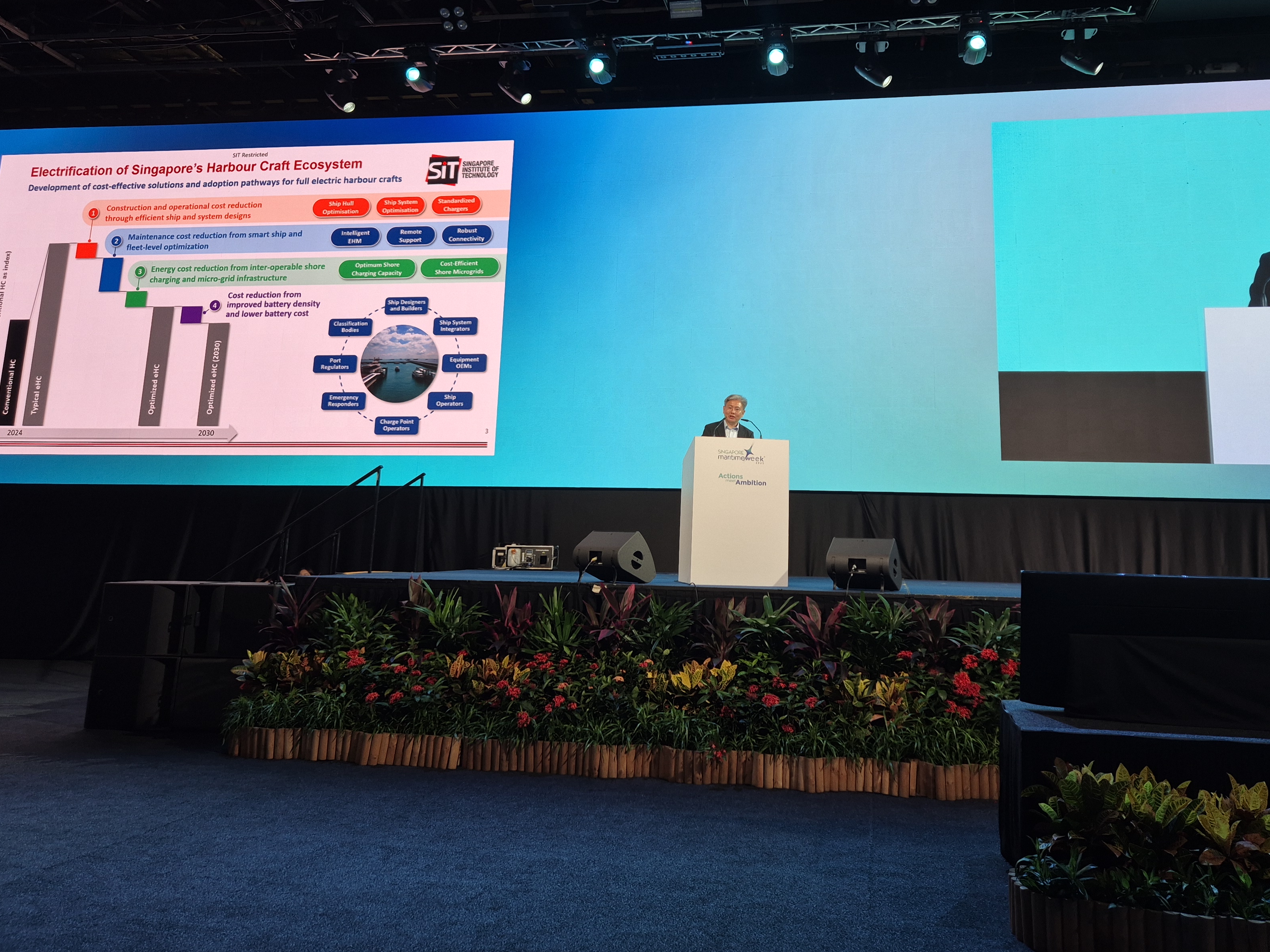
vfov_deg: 47.8
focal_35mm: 29
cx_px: 715
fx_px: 1064
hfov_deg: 61.5
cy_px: 355
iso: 64
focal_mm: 5.4
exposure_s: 1/50
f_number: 1.8
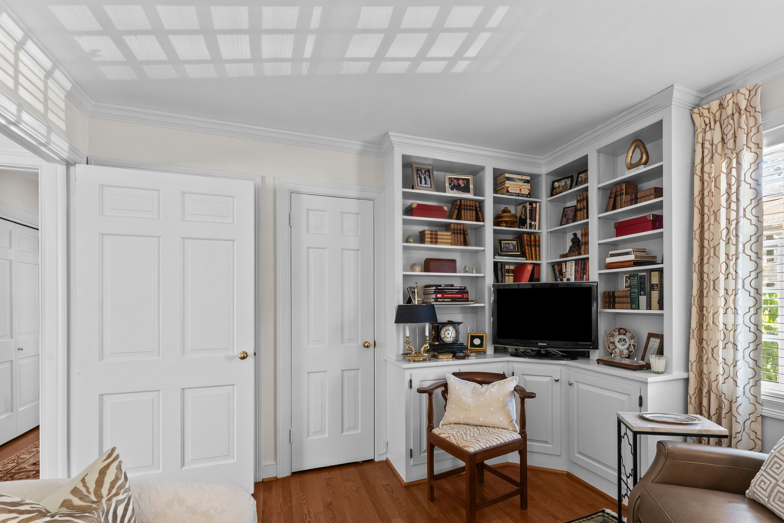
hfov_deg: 92.8
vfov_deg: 70.0
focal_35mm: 17
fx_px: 370
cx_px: 440
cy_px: 302
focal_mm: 14
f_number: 10
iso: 1250
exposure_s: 1/1.67
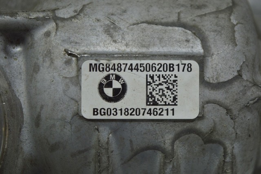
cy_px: 87
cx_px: 130
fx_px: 597
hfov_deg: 24.6
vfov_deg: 16.5
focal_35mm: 82
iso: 400
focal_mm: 55
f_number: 5.6
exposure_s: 1/40
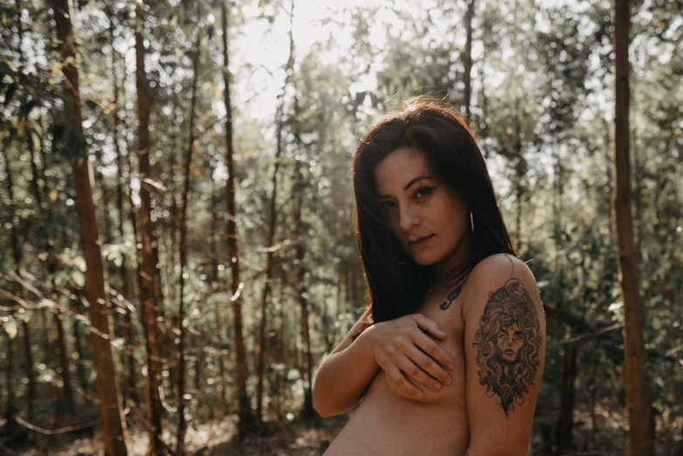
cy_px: 300
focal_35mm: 37
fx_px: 702
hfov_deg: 51.2
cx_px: 441
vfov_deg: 35.6
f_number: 1.8
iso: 160
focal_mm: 16
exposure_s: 1/500
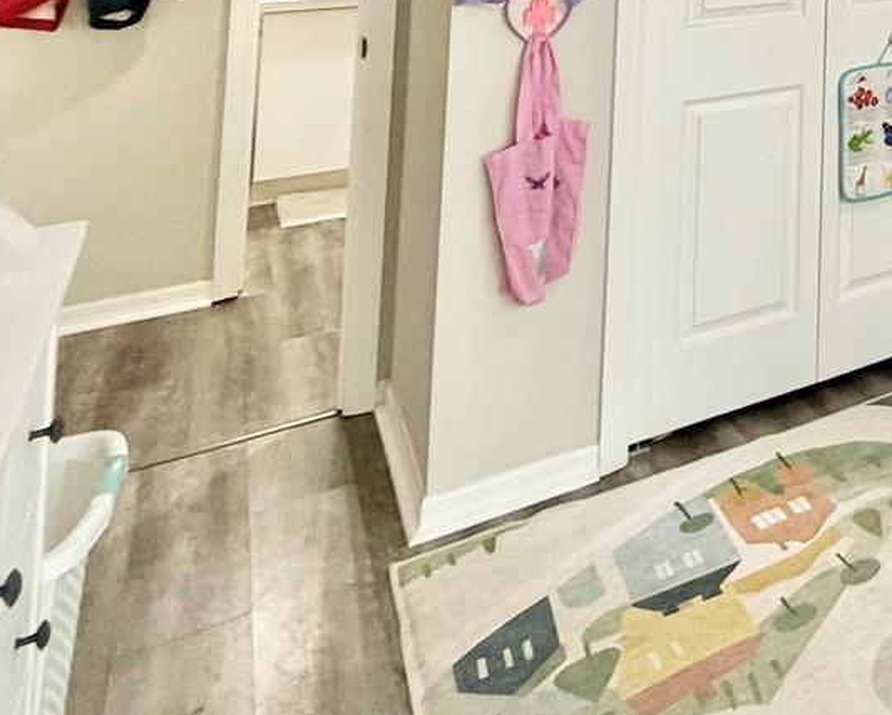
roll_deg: +0.2
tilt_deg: +2.6
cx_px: 1269
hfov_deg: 30.3
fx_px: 1083
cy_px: -211
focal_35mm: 41
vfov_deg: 29.5
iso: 250
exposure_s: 1/60
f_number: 2.2
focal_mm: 2.22
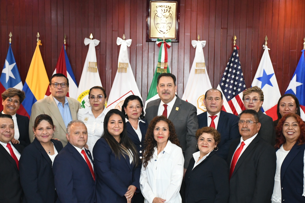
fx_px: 568
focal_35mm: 67
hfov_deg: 30.1
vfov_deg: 20.3
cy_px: 102
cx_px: 152
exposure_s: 1/125
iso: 5000
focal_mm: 45
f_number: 5.6
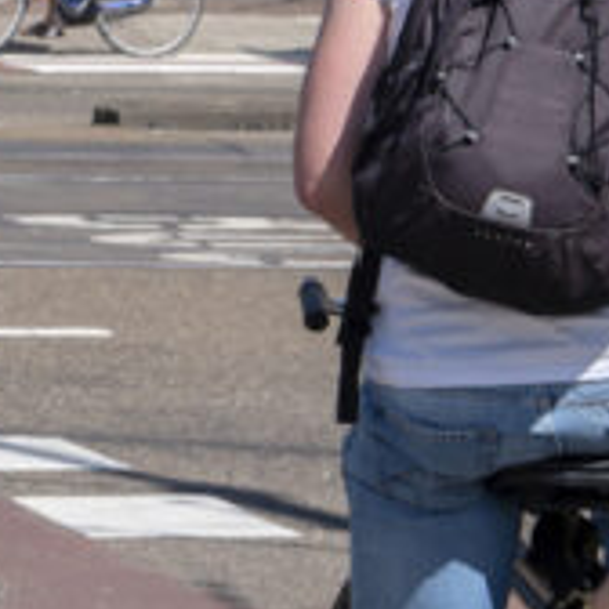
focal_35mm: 291
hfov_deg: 5.9
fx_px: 5792
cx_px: -547
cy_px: 152
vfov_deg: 6.0
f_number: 8
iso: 100
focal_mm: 50
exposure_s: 1/200
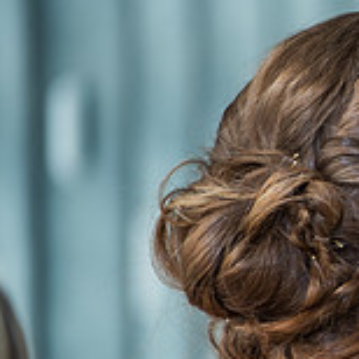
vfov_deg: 2.7
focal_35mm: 642
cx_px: 653
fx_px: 7533
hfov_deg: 2.7
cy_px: 318
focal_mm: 200
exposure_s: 1/250
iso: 200
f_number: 2.8
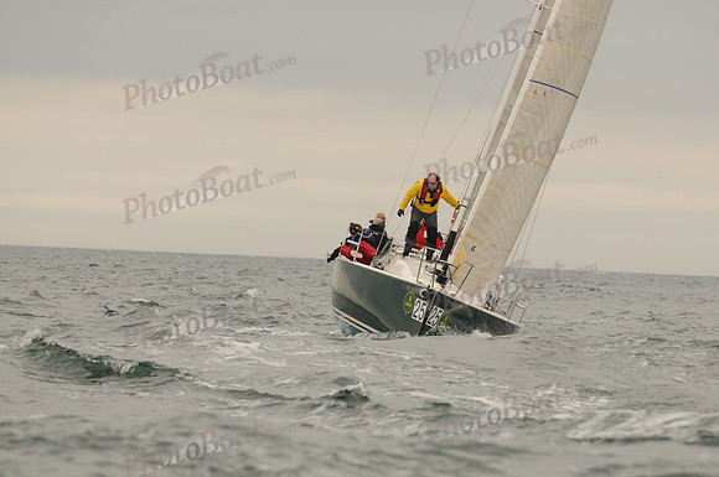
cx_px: 360
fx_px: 5983
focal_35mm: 300
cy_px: 238
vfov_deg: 4.6
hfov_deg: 6.9
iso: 200
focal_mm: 200
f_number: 5
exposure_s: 1/800
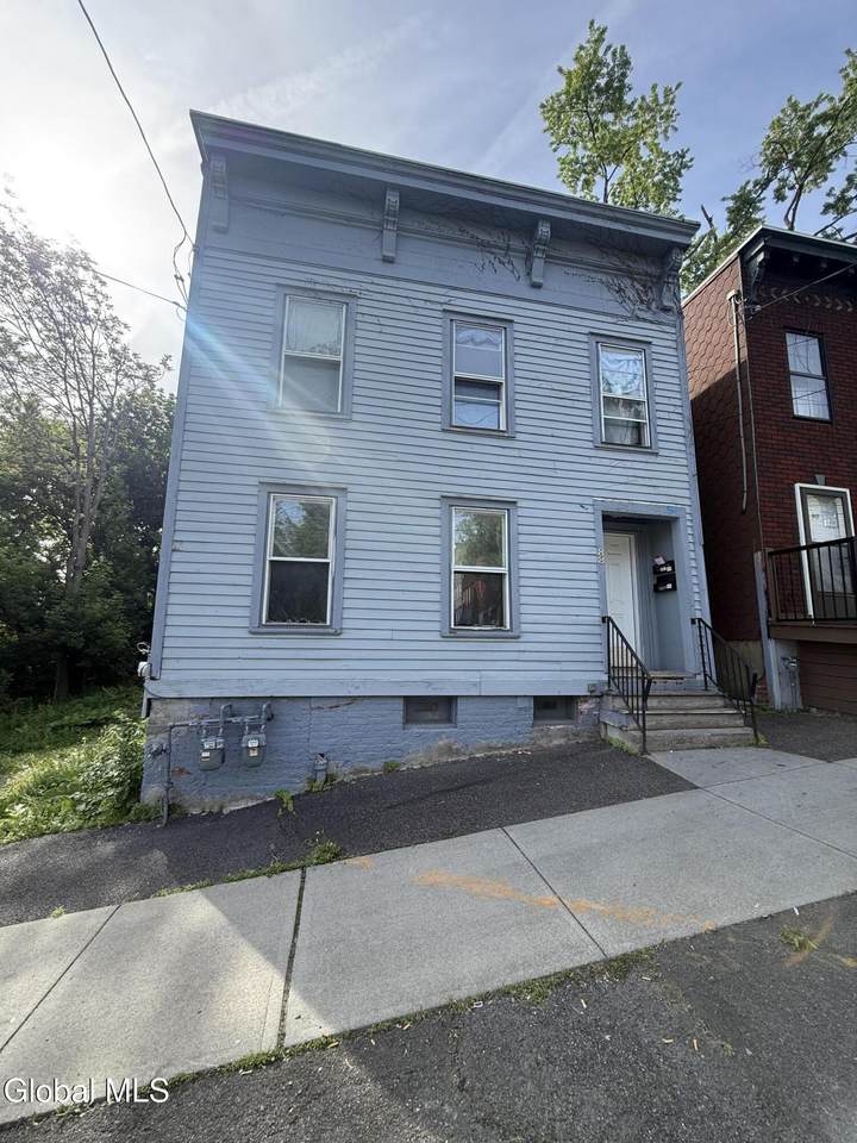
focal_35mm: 14
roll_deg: -1.4
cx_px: 428
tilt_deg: +10.2
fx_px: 462
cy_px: 572
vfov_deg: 102.1
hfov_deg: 85.7
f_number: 2.2
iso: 50
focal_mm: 2.22
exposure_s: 1/498
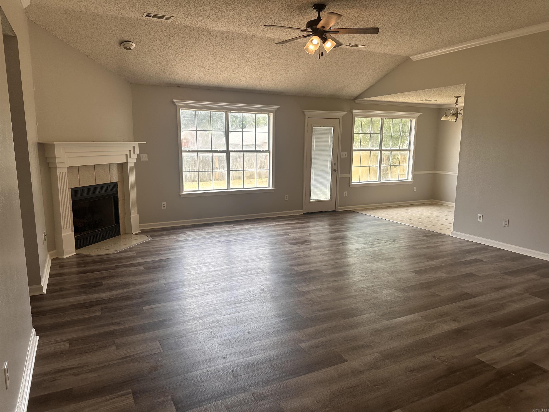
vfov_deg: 56.8
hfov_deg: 71.6
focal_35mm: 24
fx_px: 381
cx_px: 274
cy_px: 206
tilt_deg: -9.5
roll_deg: -0.4
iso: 80
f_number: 1.78
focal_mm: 6.86
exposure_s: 1/383
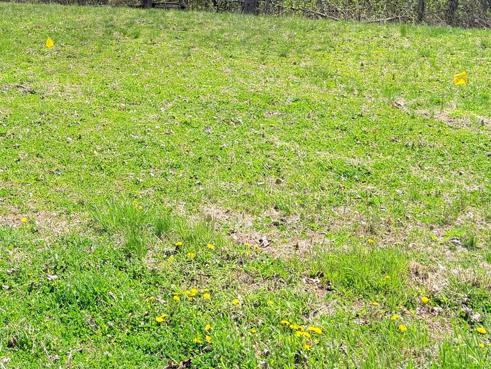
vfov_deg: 23.9
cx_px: 101
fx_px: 809
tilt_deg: -0.1
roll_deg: -1.6
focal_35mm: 57
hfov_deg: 32.9
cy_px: -42
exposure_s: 1/1689
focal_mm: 6.76
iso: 100
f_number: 1.78
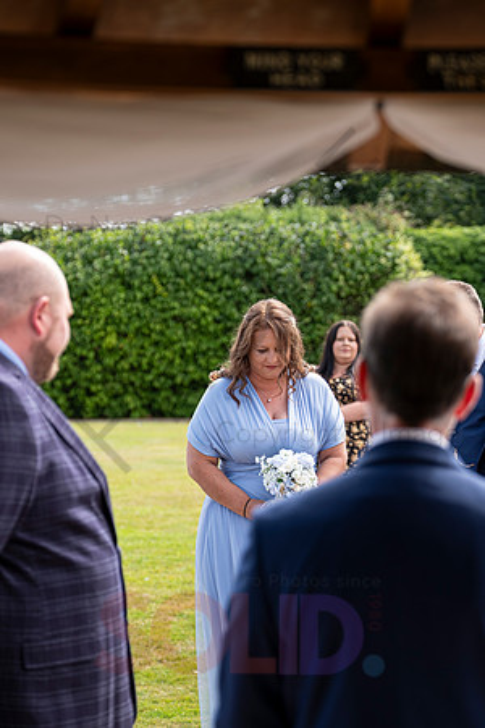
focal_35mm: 116
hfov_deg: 11.8
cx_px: 242
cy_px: 364
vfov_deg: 17.6
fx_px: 2344
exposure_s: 1/640
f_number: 3.2
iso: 200
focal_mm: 77.3
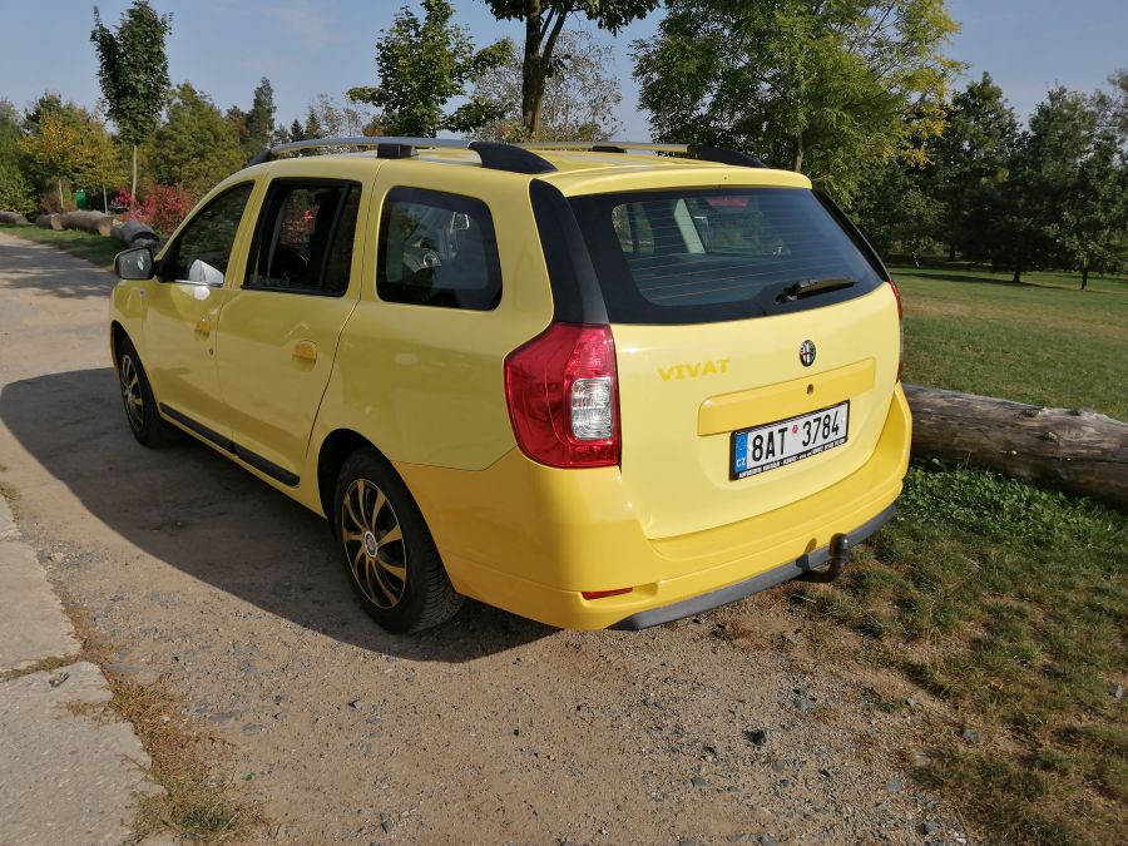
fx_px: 880
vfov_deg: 51.4
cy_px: 423
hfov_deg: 65.3
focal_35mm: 27
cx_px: 564
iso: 50
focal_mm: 3.96
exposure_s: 1/3106
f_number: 1.8
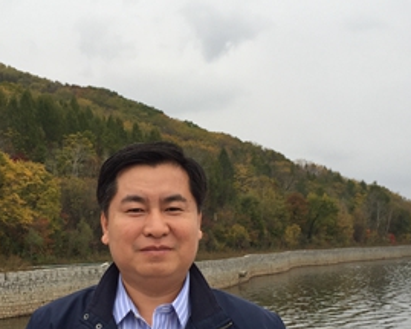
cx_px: 148
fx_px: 705
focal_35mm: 58
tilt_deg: +1.0
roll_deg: -1.2
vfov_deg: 25.9
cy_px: 246
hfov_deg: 32.3
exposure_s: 1/482
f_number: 2.2
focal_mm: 4.15
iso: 32
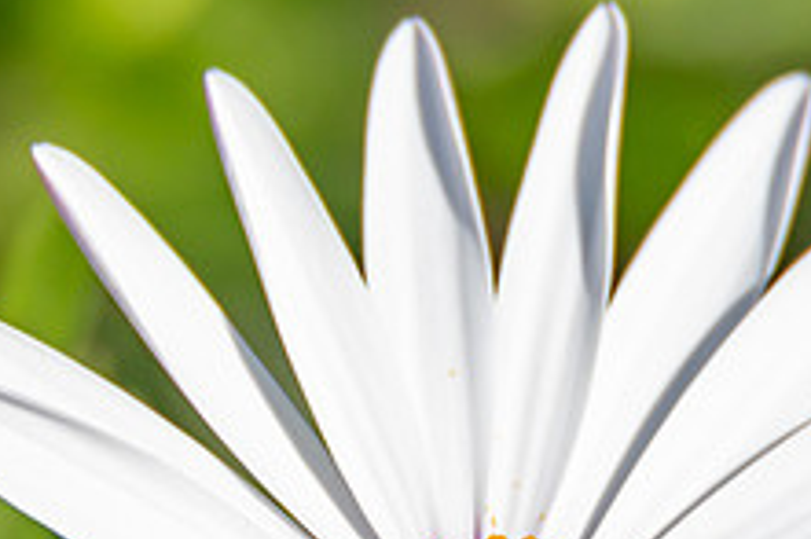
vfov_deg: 0.5
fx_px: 56794
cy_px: 581
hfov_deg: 0.8
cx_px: 296
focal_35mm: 2523
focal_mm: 600
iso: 200
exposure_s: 1/2500
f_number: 6.3
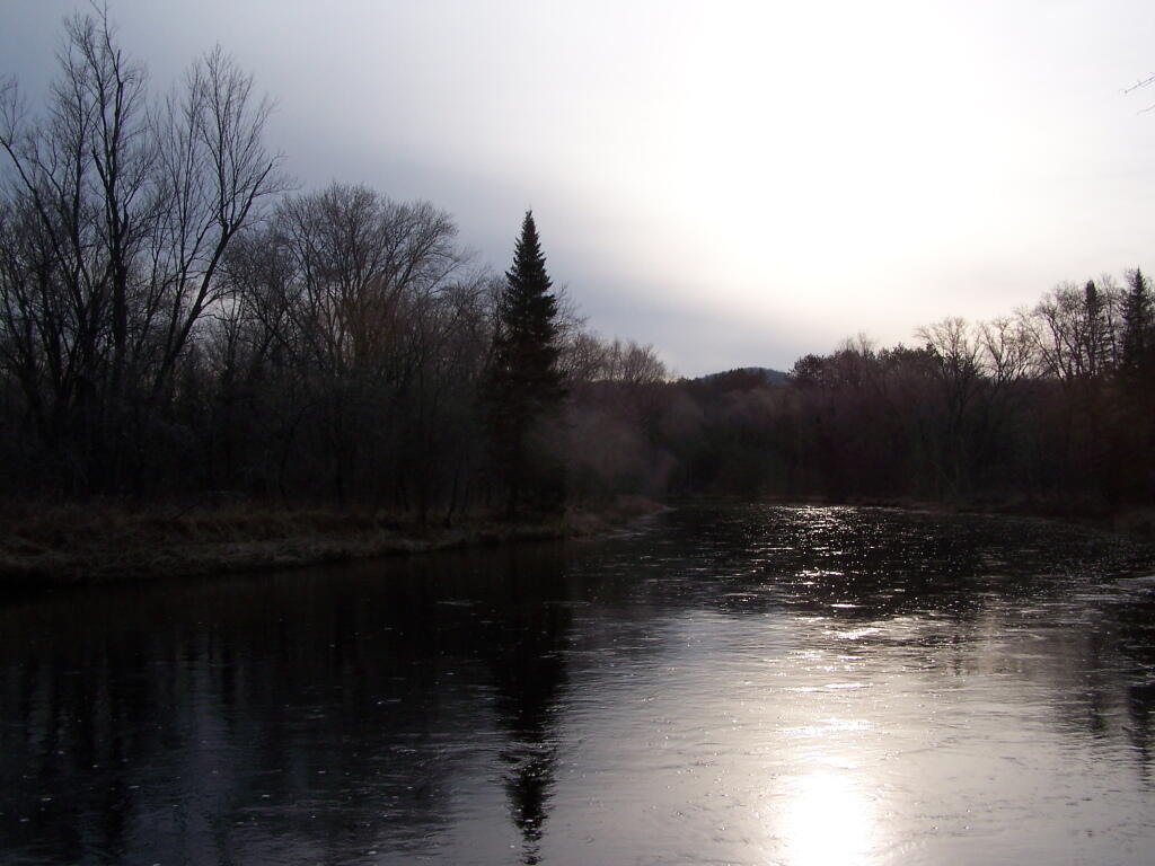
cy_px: 433
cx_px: 578
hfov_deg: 49.0
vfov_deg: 37.7
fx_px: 1268
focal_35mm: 38
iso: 80
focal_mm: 6.3
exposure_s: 1/640
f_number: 5.6
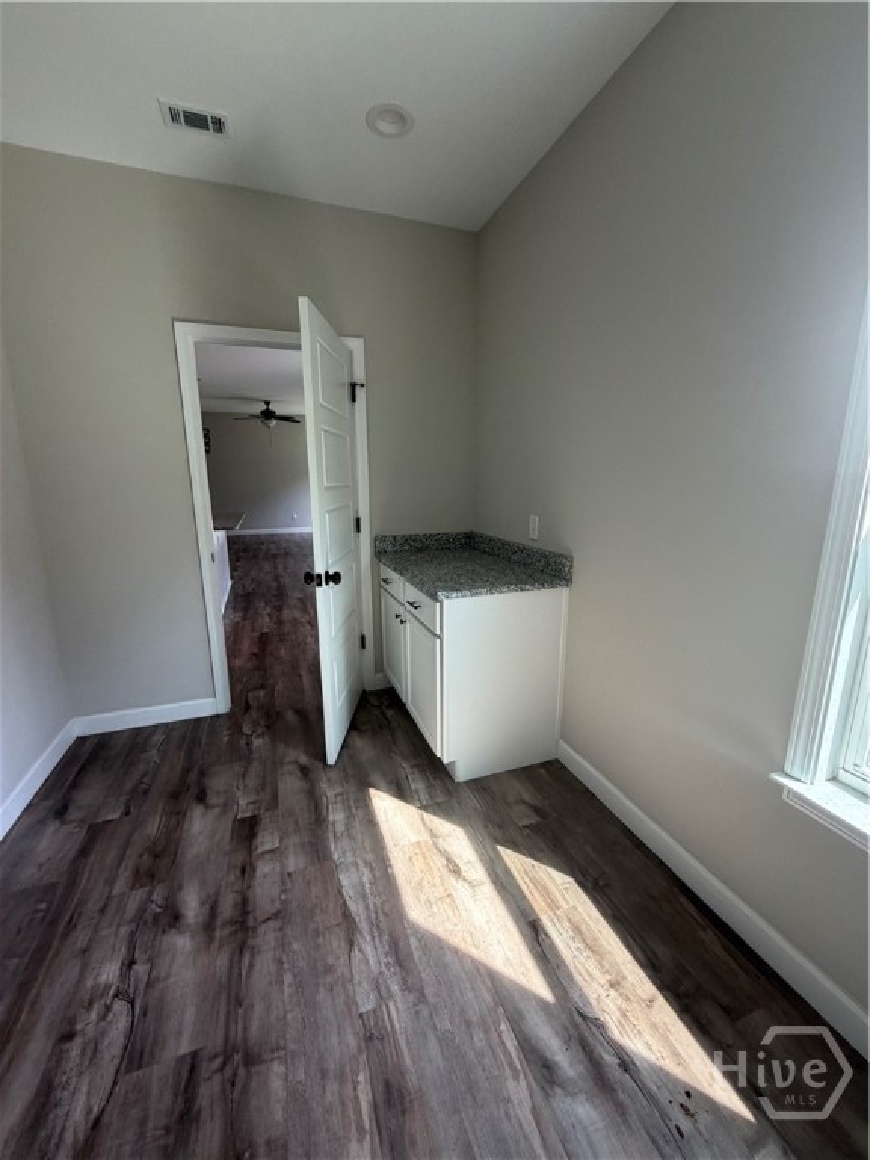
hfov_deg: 85.7
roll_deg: +1.5
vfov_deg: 102.1
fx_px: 469
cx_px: 435
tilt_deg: -11.5
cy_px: 580
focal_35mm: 14
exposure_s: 1/121
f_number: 2.2
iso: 125
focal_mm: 2.22
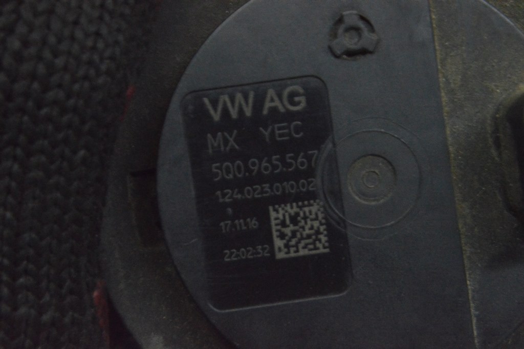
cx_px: 262
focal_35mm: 82
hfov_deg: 24.6
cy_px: 174
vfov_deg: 16.5
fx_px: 1200
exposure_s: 1/20
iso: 6400
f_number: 20
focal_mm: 55
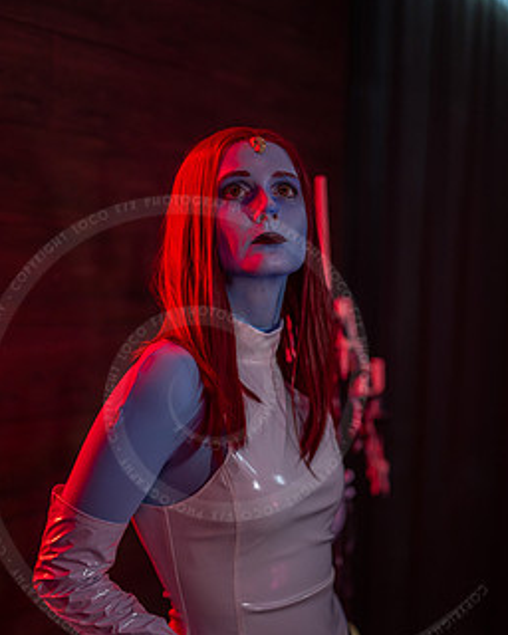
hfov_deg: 23.1
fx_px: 1240
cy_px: 437
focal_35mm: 66
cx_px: 232
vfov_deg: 28.5
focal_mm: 50
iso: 640
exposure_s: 1/250
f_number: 1.2
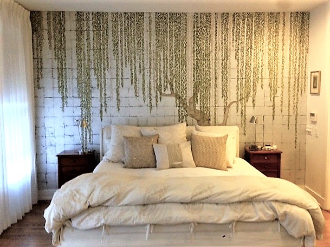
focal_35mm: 33
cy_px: 124
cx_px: 165
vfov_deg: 42.9
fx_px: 314
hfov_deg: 55.4
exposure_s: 1/20
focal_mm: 4.13
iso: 320
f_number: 2.4
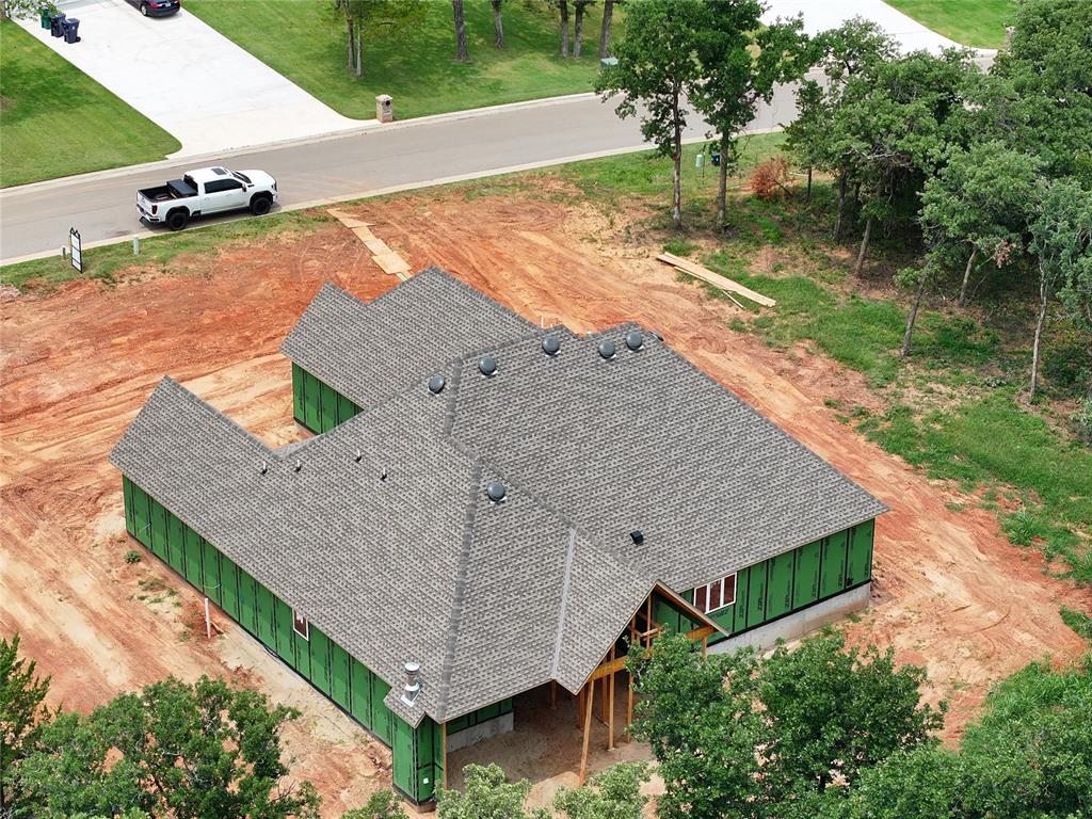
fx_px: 2208
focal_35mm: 70
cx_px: 546
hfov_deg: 27.8
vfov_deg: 21.0
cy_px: 410
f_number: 2.8
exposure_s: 1/1000
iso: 130
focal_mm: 19.35
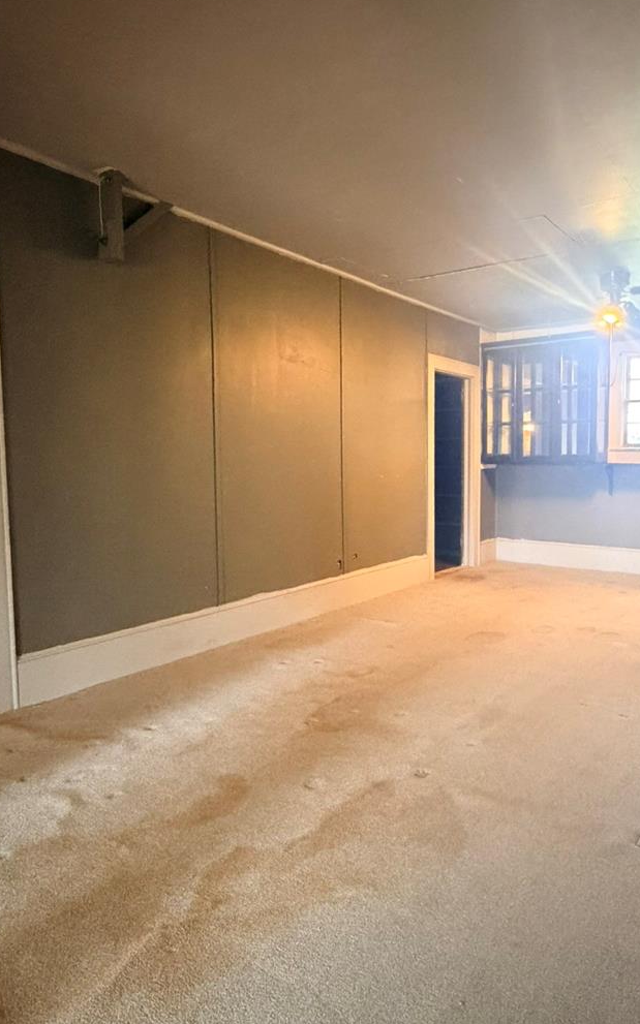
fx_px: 642
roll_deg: -0.6
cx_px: 420
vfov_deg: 77.2
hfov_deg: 52.1
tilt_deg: -4.3
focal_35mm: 23
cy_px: 514
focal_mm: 2.22
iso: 1000
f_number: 2.2
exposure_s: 1/40
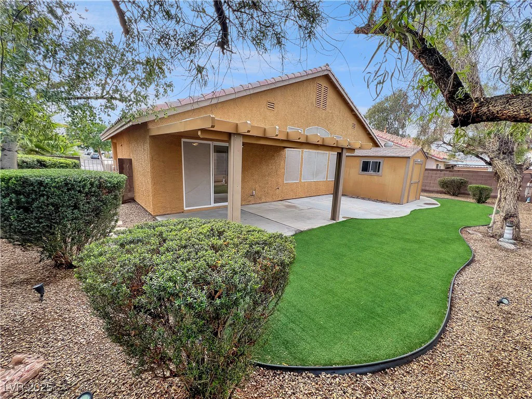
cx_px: 266
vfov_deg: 89.9
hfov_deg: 106.2
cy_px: 200
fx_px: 200
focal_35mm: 13
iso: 32
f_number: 1.8
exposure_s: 1/121
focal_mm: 1.57
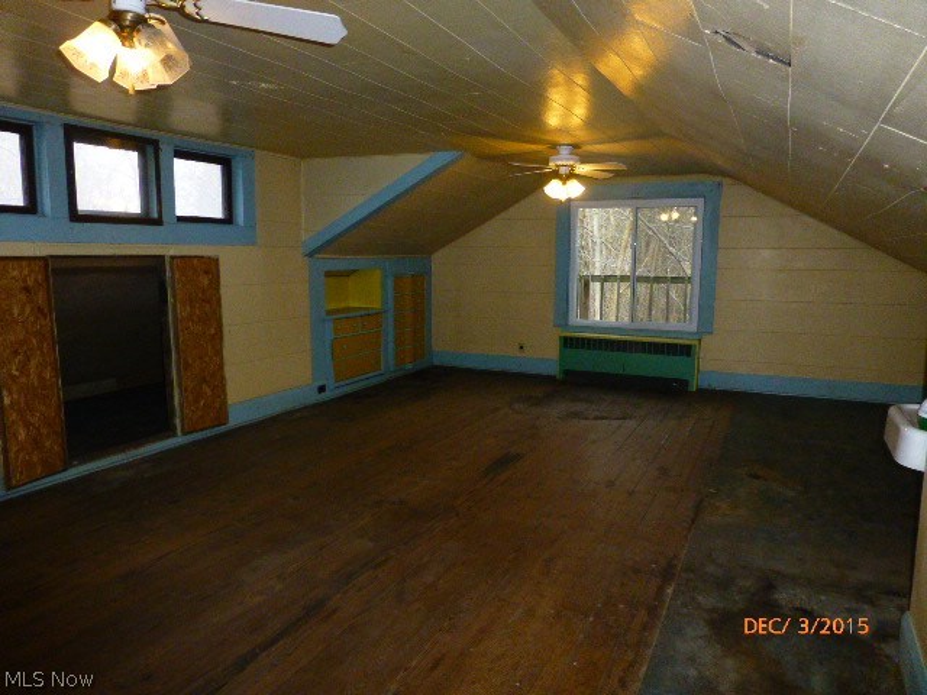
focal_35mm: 24
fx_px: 643
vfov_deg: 56.8
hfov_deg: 71.6
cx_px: 464
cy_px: 348
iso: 800
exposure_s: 1/250
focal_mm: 4.3
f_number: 3.3
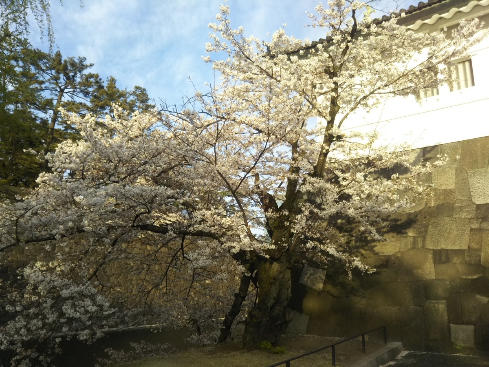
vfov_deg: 46.8
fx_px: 424
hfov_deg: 60.0
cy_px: 184
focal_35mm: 30
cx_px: 244
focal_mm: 4
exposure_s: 1/351
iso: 25
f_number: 2.2
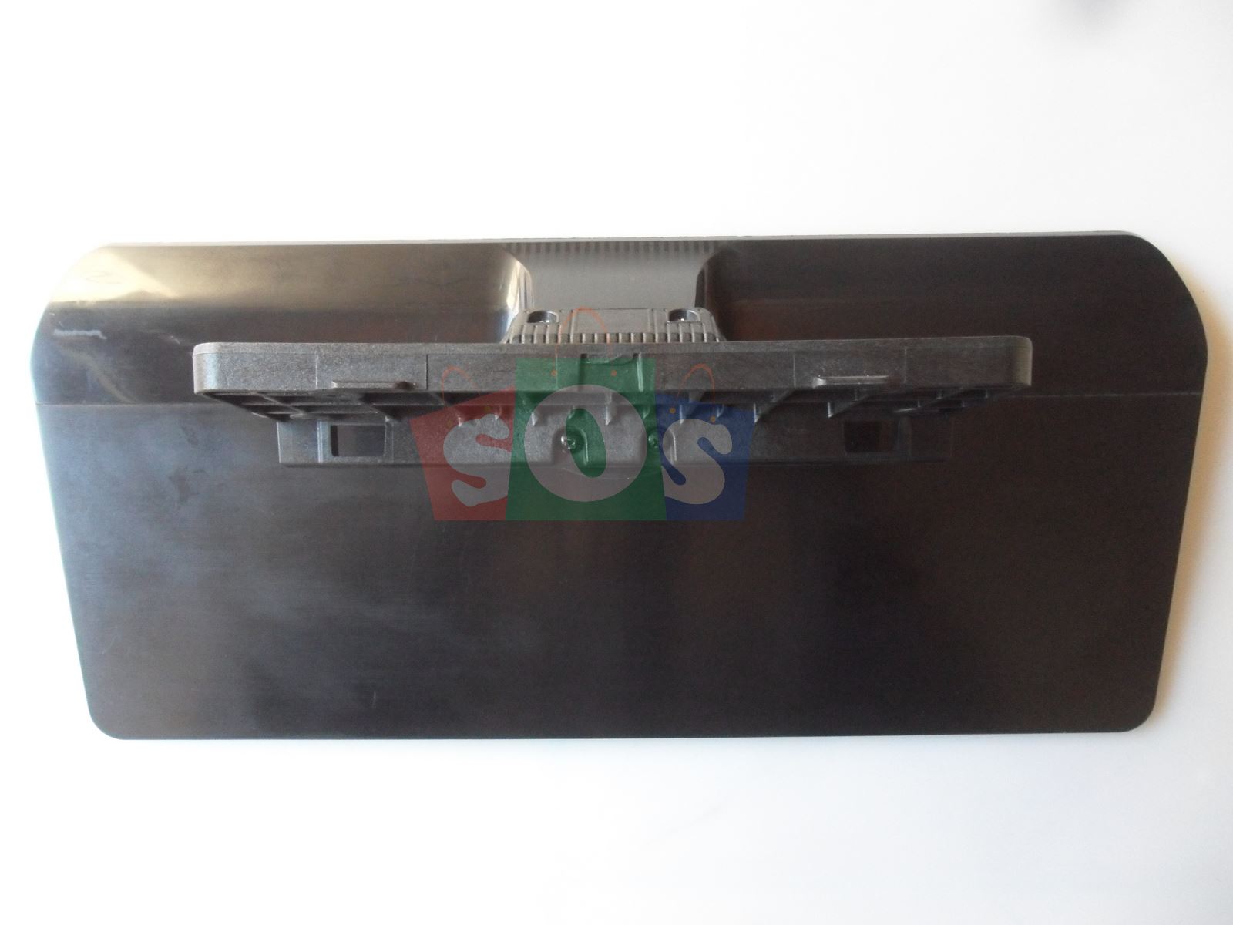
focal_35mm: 27
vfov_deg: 51.4
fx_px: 962
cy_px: 462
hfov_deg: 65.3
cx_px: 616
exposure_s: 1/45
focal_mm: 4.9
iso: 400
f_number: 3.5
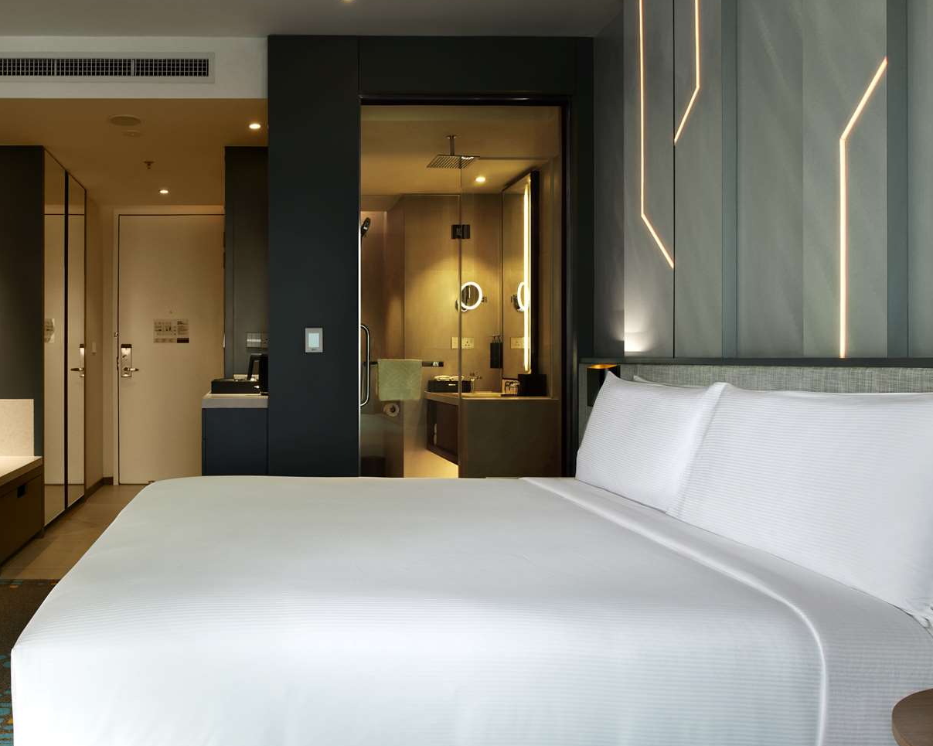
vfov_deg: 51.5
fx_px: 773
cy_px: 365
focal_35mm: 28
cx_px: 429
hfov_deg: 62.1
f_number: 11
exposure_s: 1/10
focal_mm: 24
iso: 100
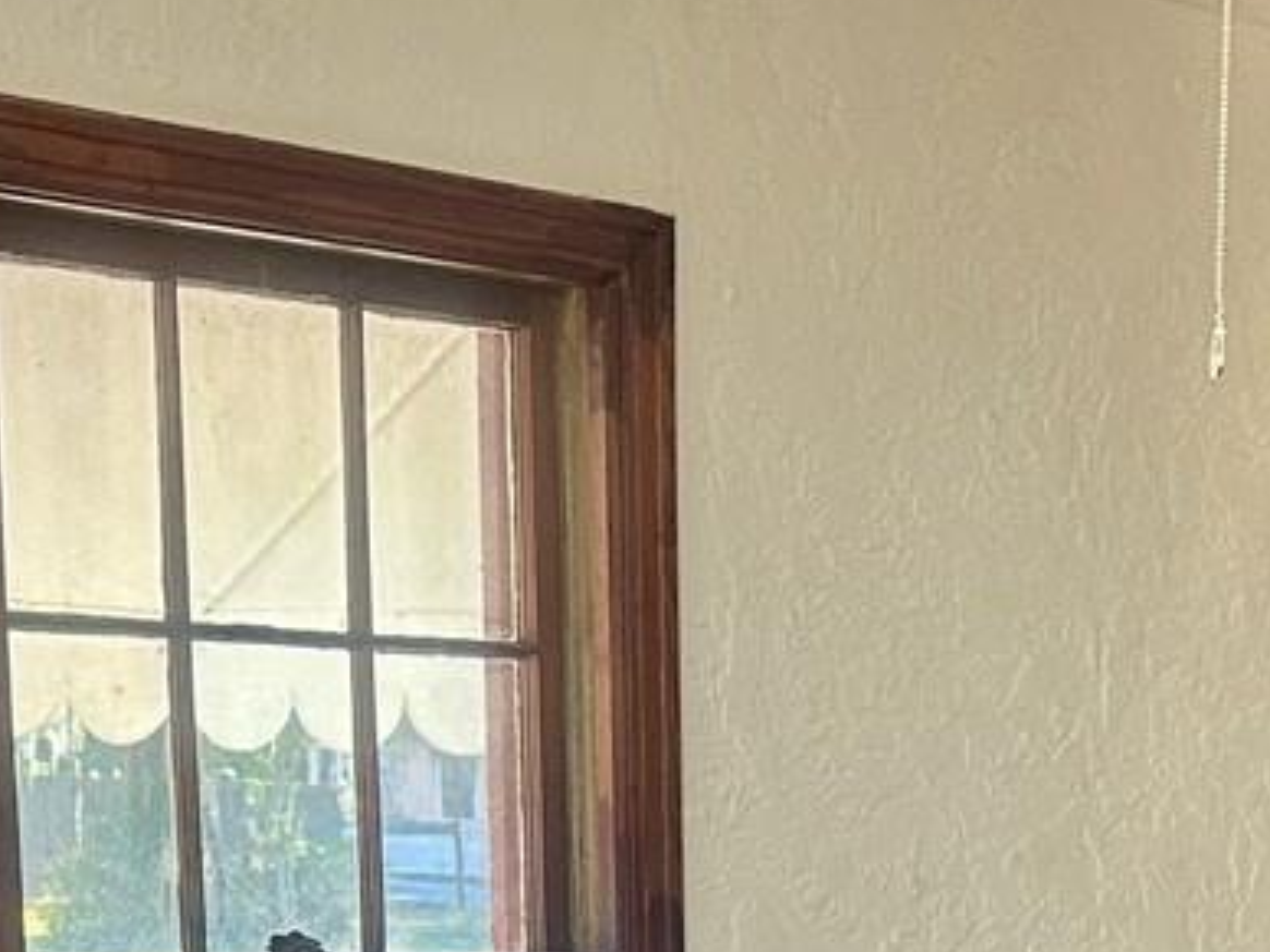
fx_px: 3632
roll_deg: -2.5
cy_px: 1754
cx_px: 1227
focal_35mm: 99
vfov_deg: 13.3
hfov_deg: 19.3
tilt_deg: -13.3
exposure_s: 1/60
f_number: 1.78
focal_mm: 6.86
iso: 160
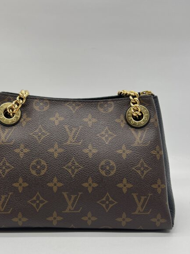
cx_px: 74
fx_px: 337
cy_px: 139
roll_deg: -0.8
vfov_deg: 41.2
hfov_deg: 31.4
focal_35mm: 46
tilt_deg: -11.4
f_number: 1.5
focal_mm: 5.7
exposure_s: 1/115
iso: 32
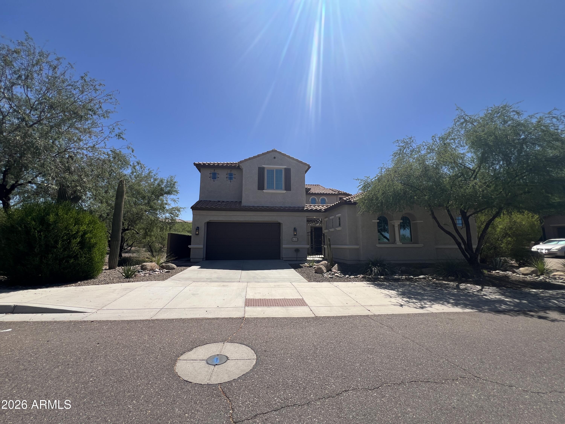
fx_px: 212
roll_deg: +0.1
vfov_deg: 89.9
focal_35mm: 13
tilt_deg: +9.0
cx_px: 282
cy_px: 212
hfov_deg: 106.2
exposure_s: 1/1783
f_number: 1.8
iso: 32
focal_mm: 1.57
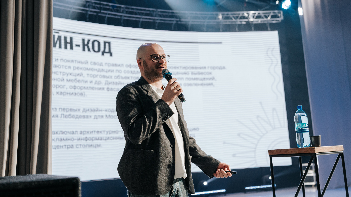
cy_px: 84
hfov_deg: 47.8
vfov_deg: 28.0
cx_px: 185
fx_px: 396
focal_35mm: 43
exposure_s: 1/250
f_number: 2.8
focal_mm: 37
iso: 640
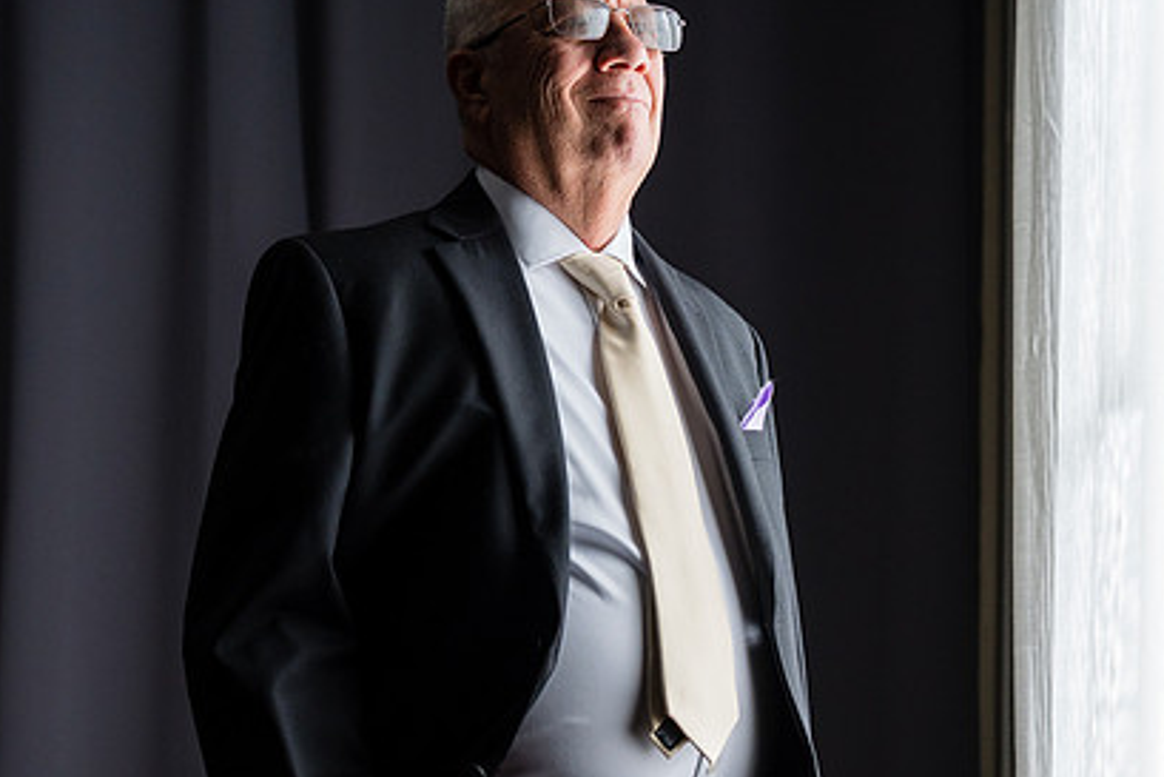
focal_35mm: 86
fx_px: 2781
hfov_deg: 23.6
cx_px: 683
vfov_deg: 15.8
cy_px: 637
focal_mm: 45
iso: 400
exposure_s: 1/1600
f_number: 2.8
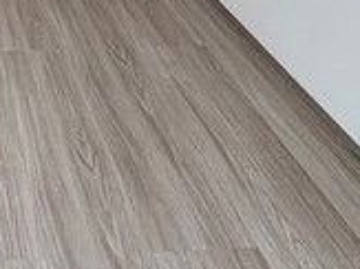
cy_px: -245
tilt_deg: -4.8
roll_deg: +1.8
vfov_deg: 18.8
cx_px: -57
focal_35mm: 55
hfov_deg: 30.4
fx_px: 572
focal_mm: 2.22
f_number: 2.2
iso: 80
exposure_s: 1/129
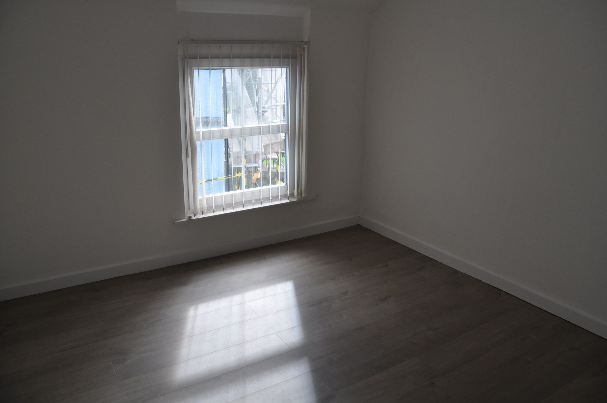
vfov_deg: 47.8
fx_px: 455
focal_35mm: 27
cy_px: 202
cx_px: 304
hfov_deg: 67.4
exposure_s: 1/125
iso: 400
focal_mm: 18
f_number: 5.6
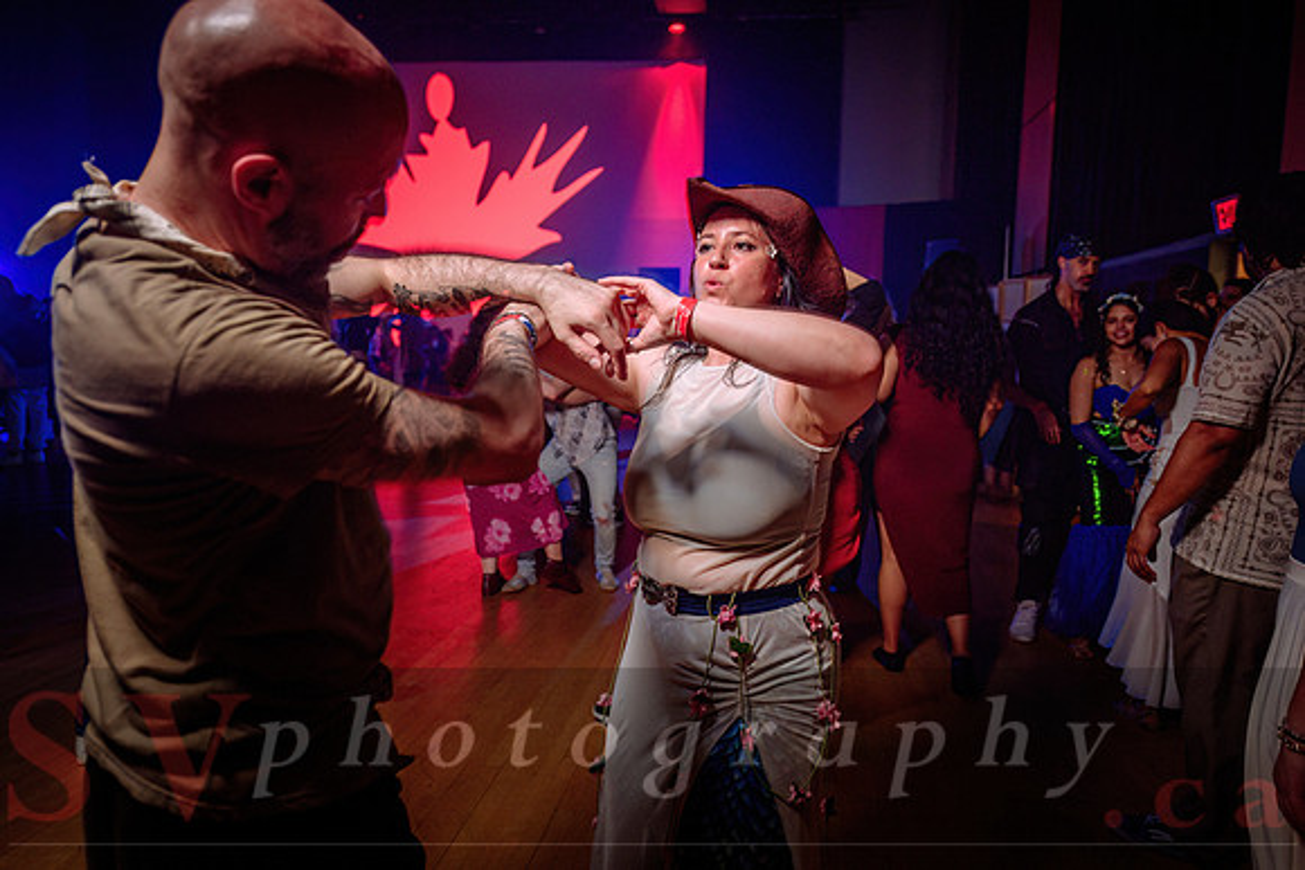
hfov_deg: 71.7
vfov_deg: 51.5
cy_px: 418
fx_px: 903
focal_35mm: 25
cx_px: 677
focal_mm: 24
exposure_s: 1/40
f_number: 2.8
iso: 800
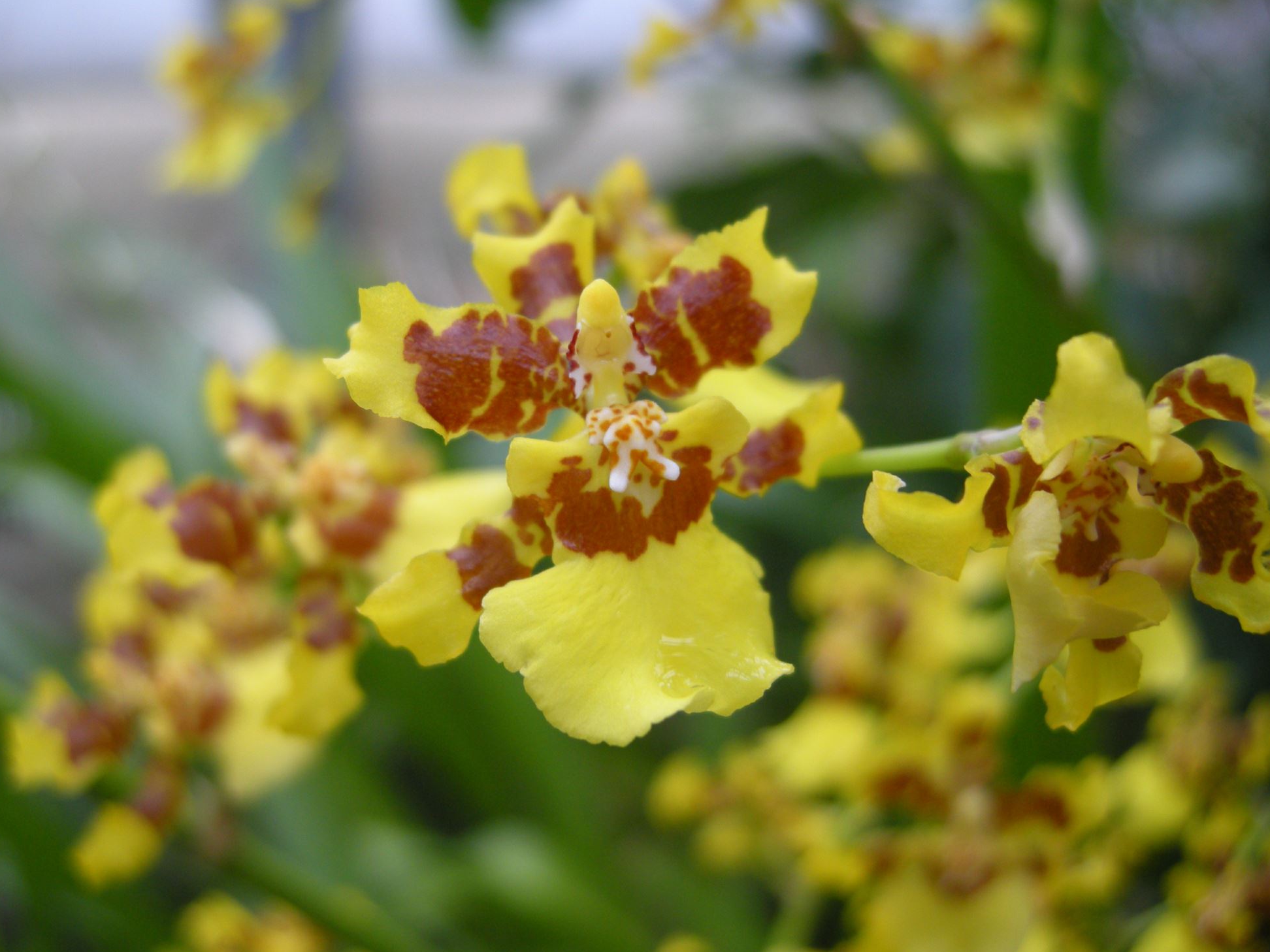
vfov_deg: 39.7
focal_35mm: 36
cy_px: 478
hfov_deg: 51.4
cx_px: 626
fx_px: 1321
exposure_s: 1/54.6
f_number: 2.7
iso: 126
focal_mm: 7.5
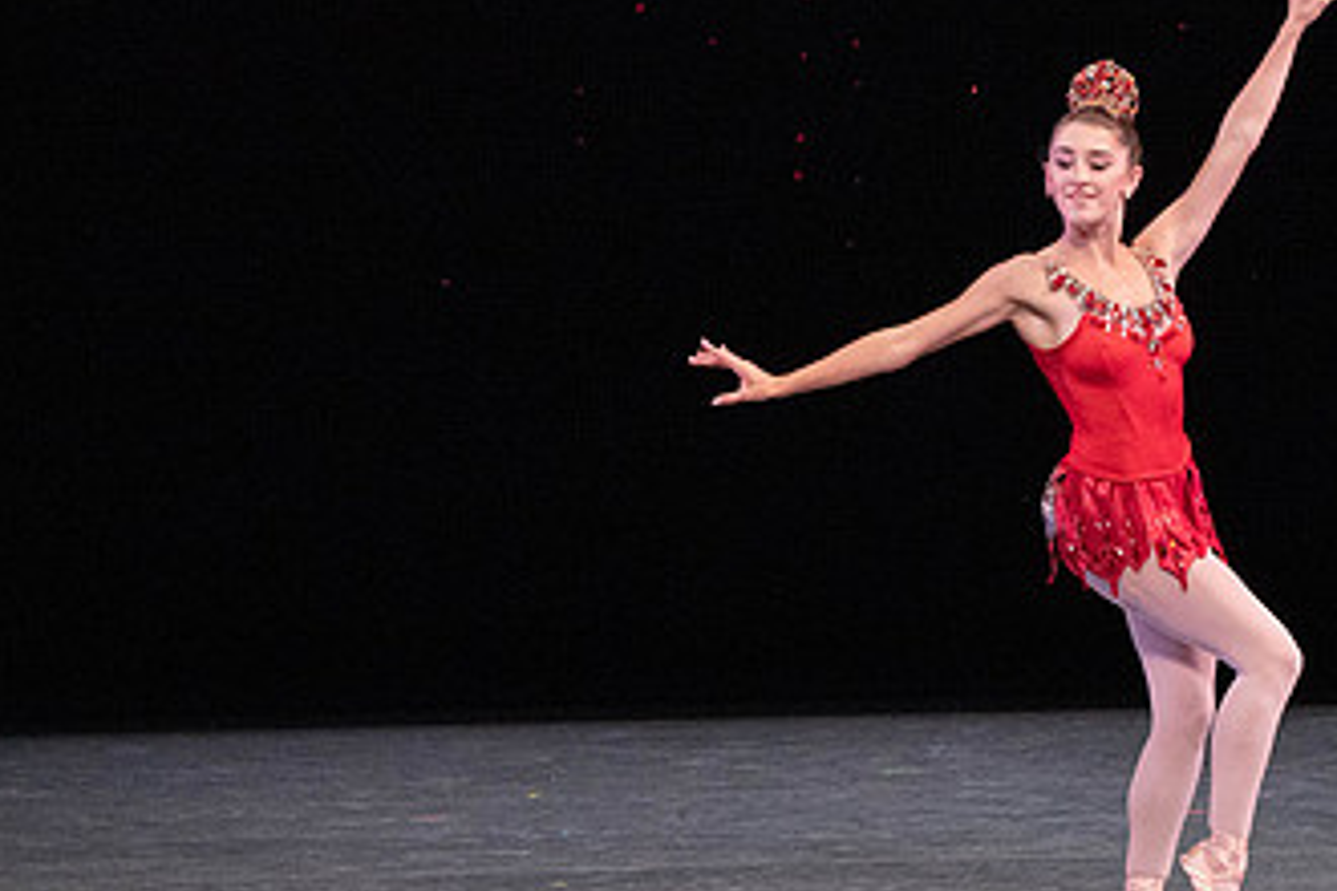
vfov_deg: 2.4
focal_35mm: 570
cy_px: 318
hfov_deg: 3.6
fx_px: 21168
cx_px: 1126
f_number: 10
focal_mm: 324
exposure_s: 1/500
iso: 16000
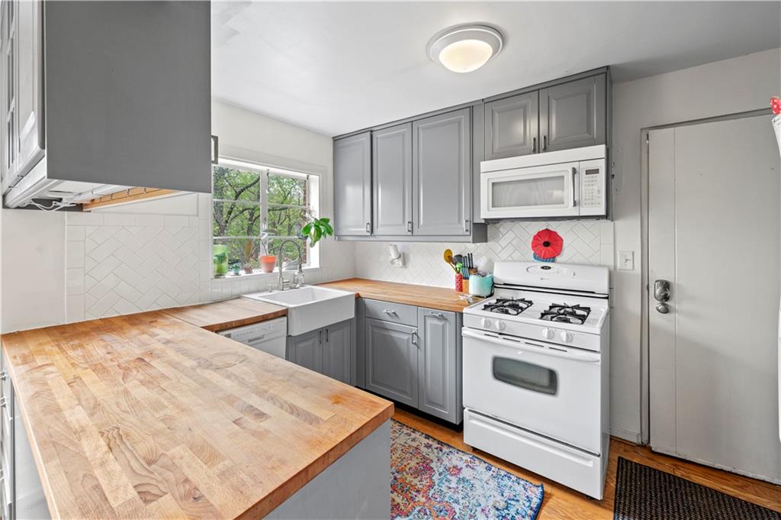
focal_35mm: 14
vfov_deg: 81.1
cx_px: 390
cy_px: 260
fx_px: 303
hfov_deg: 104.3
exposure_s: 1/5
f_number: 8
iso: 400
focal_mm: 14
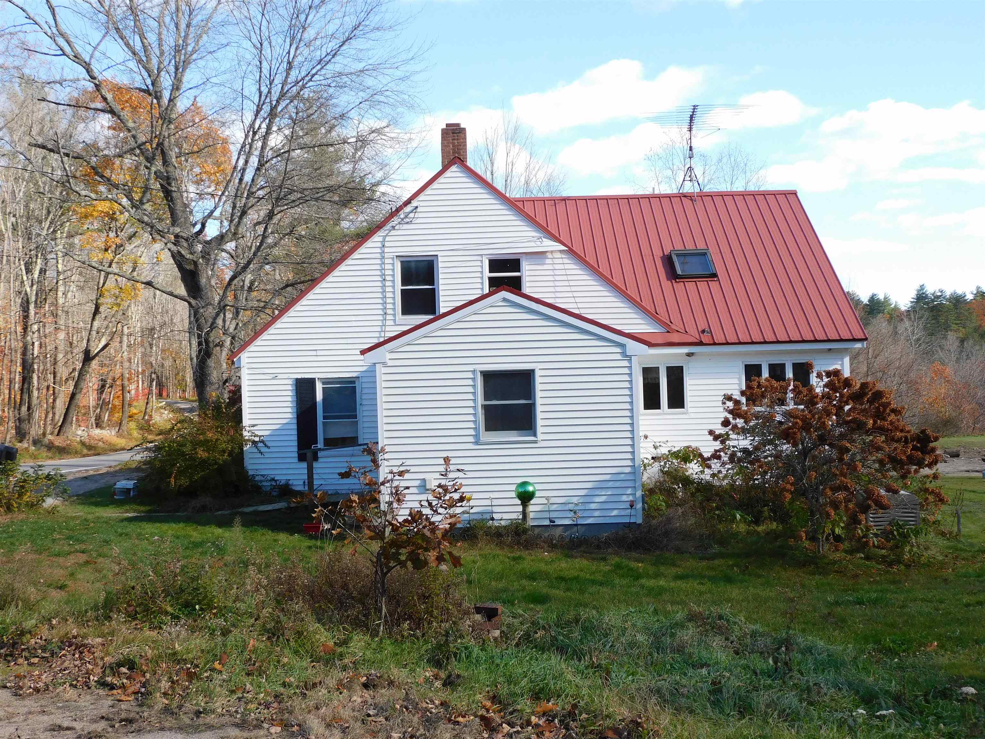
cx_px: 492
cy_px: 370
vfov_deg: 32.2
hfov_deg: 42.1
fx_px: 1280
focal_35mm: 45
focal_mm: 8.1
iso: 125
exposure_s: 1/400
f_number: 4
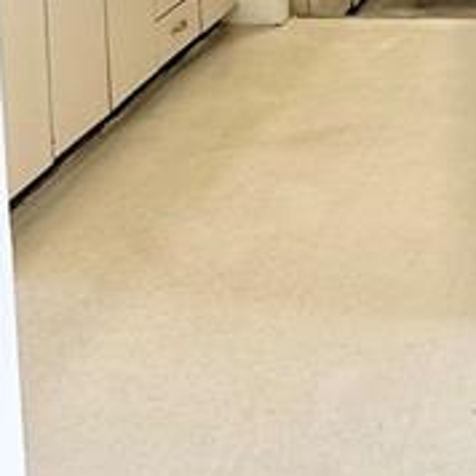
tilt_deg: -7.7
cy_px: -134
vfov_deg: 16.6
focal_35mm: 99
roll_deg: +1.4
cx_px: 404
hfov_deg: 17.4
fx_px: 1540
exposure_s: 1/120
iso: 100
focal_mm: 5.7
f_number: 1.5
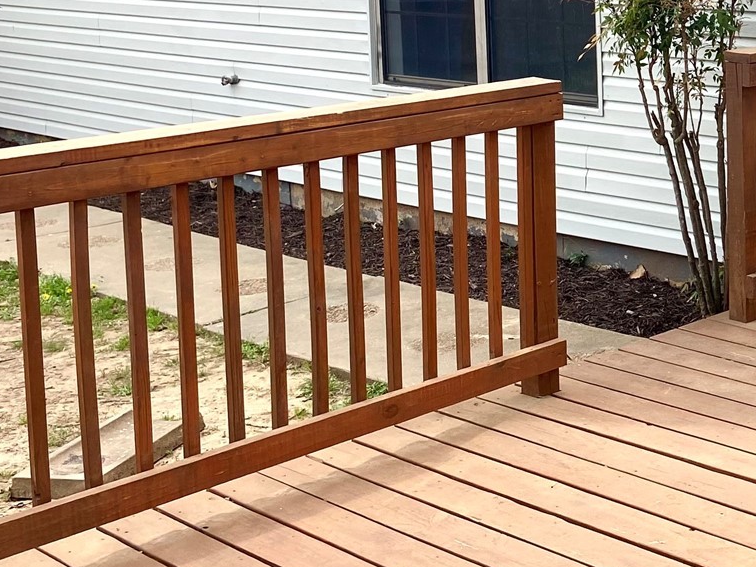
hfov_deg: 26.2
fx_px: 1441
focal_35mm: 66
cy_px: 46
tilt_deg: -5.7
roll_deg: +1.0
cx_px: 908
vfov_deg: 21.7
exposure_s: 1/981
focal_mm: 4.25
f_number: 1.8
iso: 32
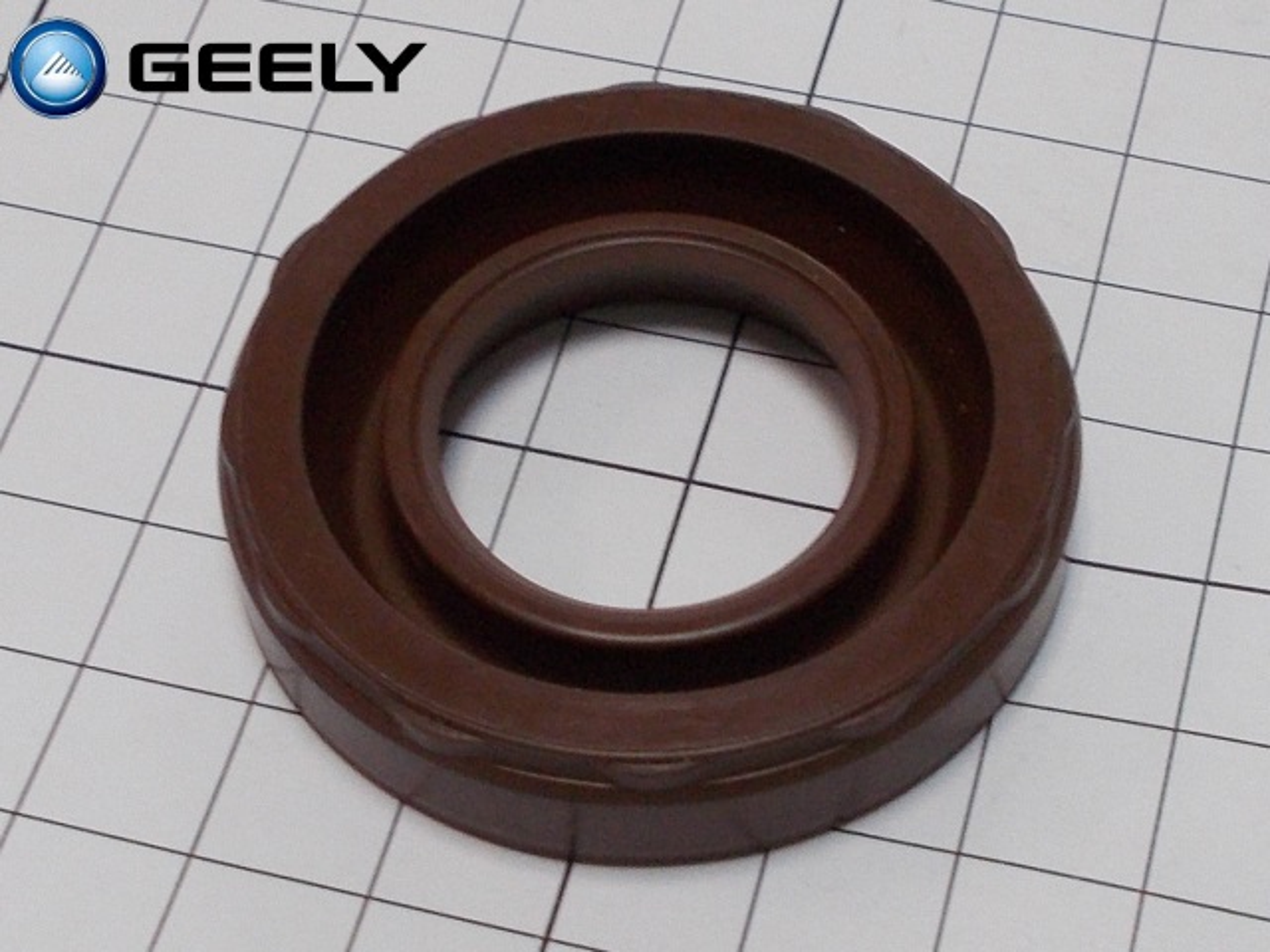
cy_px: 476
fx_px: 954
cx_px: 635
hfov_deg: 67.3
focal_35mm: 26
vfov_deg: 53.1
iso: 125
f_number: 3.2
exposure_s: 1/25
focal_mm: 4.6
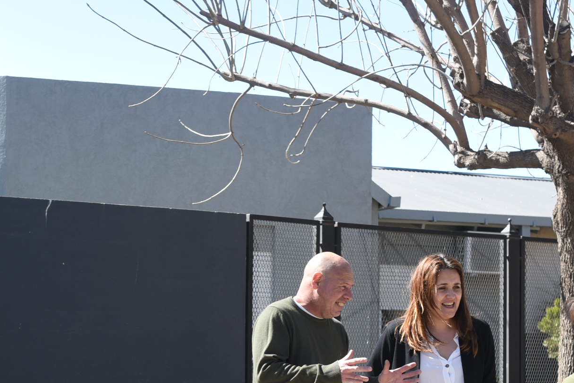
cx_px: 189
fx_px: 1388
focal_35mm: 87
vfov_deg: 15.5
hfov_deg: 23.3
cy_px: 377
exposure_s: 1/400
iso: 200
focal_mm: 35
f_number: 5.6
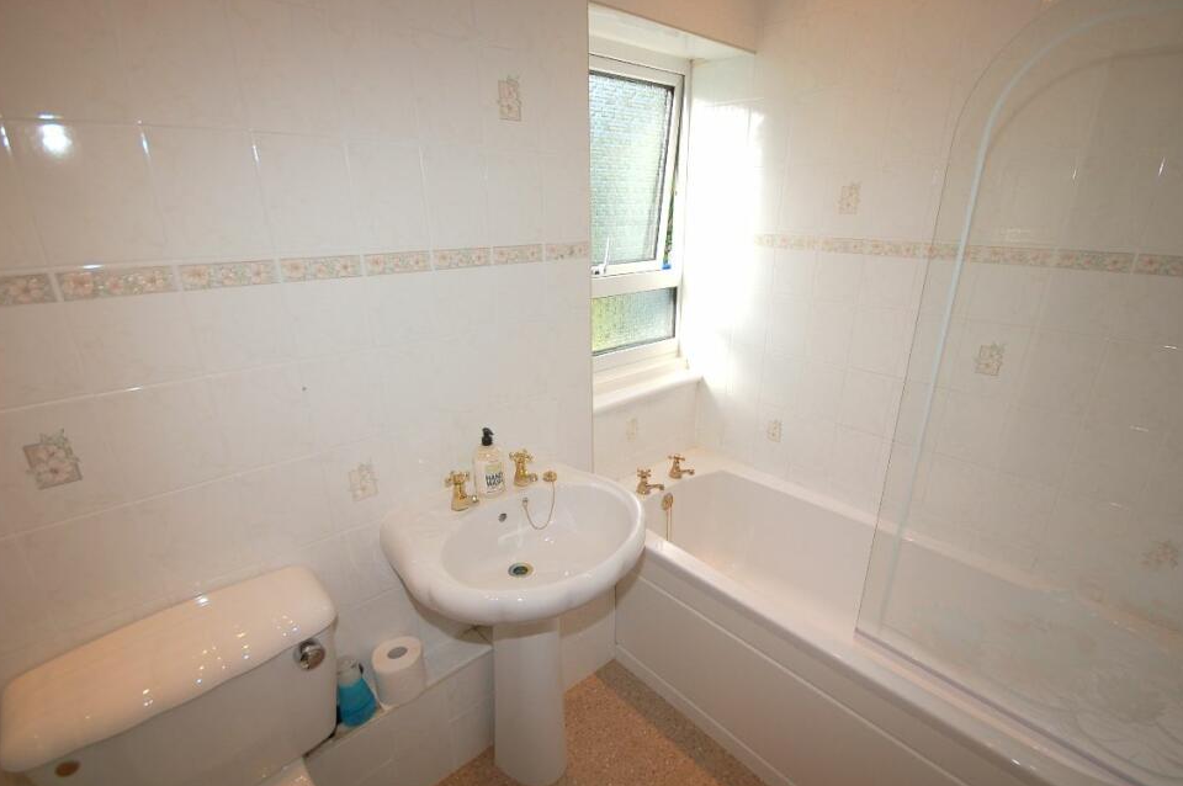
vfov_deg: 73.6
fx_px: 525
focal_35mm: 16
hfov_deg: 96.7
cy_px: 408
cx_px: 616
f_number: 5.6
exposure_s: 1/125
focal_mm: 10
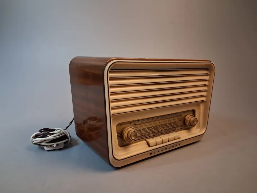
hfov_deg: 65.3
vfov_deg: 51.4
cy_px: 96
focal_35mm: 27
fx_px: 200
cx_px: 128
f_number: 1.8
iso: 500
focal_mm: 4
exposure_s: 1/60
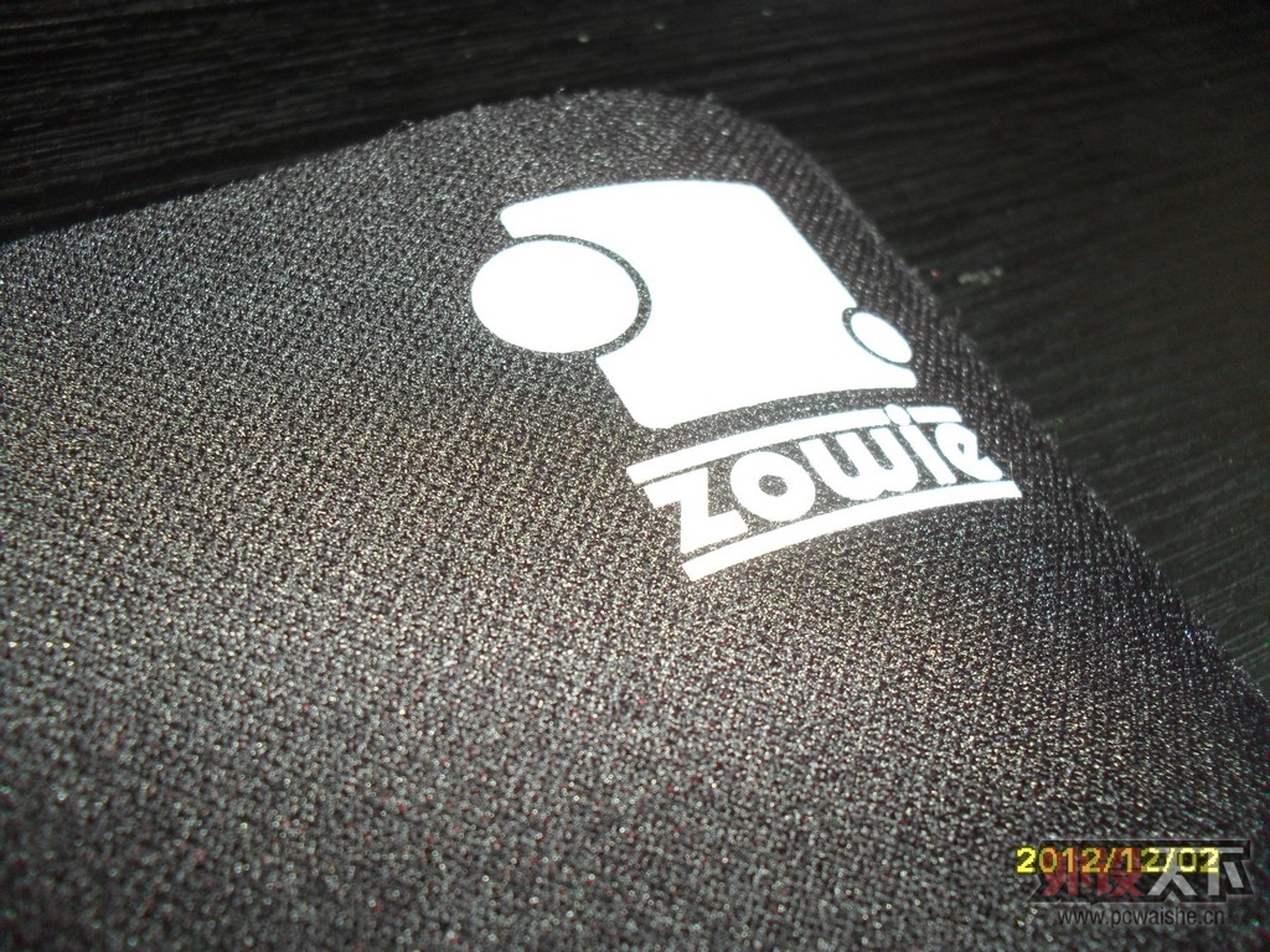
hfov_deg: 52.6
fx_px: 1284
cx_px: 635
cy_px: 476
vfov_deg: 40.7
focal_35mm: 35
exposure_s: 1/45
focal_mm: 6.3
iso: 200
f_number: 3.2
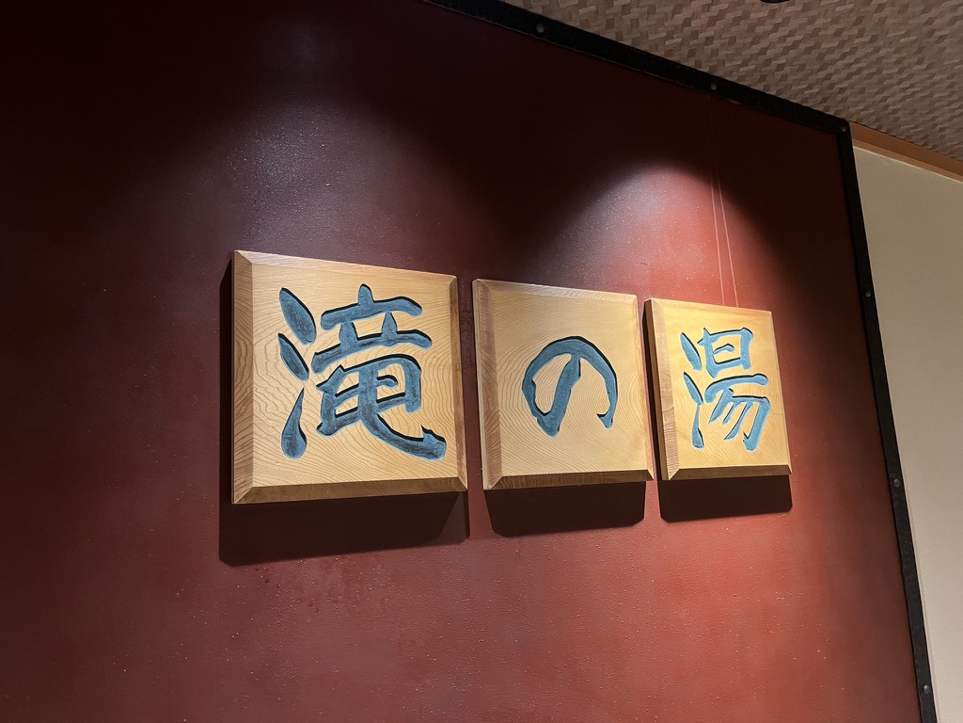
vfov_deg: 53.1
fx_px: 723
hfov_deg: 67.3
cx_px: 482
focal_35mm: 26
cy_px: 362
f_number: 1.6
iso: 400
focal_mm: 5.1
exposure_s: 1/33
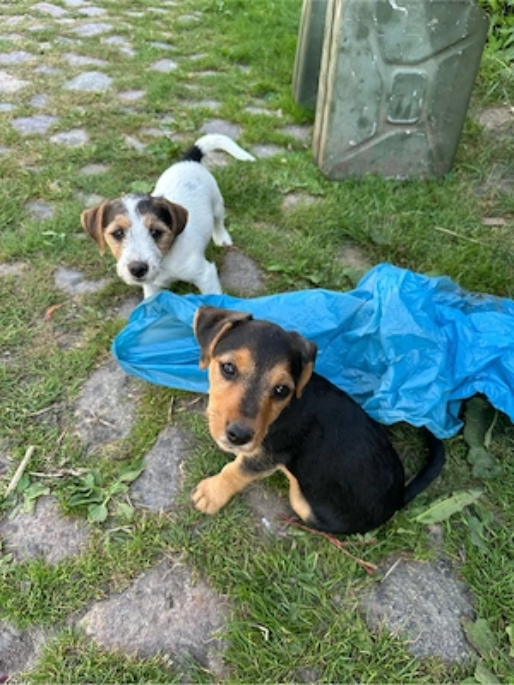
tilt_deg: -45.8
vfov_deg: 71.6
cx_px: 257
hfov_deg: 56.8
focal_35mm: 24
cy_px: 342
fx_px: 475
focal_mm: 6.86
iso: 80
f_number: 1.78
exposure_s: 1/361
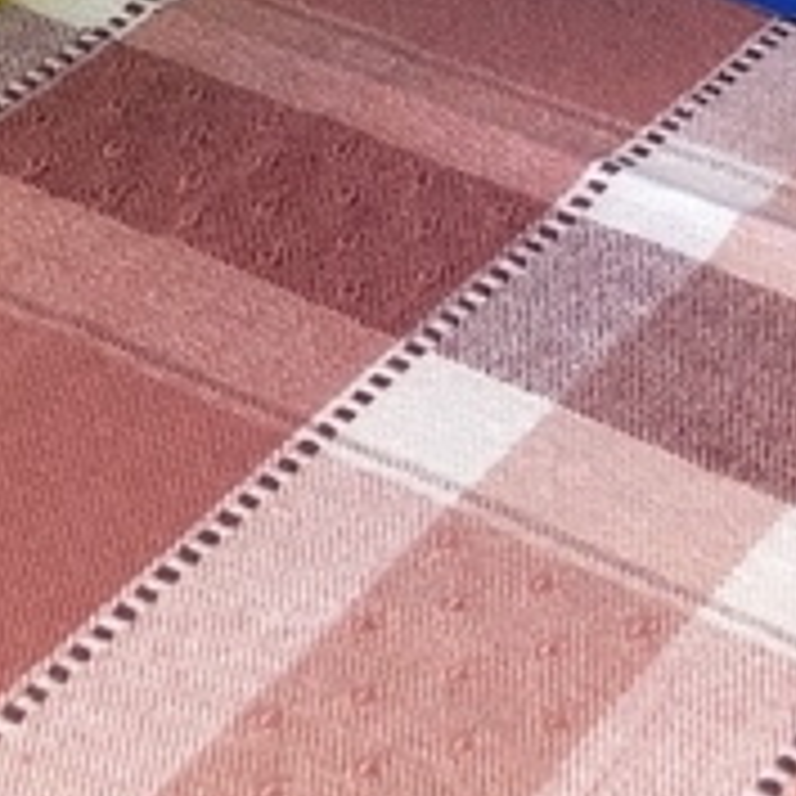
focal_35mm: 143
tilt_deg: -11.4
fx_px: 3720
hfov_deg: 12.1
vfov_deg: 10.4
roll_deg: +0.0
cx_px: 675
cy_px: -1156
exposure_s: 1/20
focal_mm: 4
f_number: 1.8
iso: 20
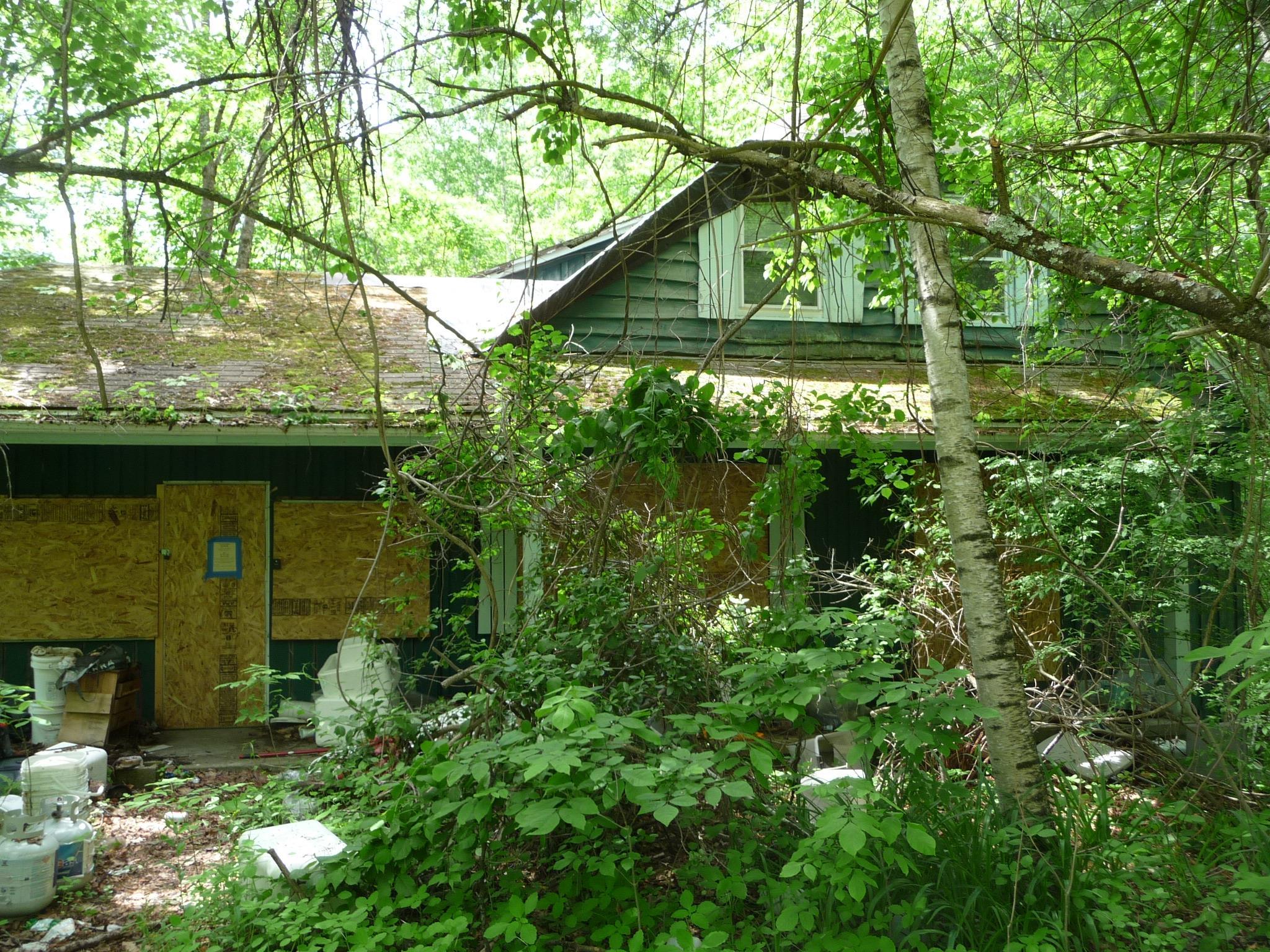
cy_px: 476
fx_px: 1027
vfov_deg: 49.7
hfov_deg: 63.4
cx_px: 635
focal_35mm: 28
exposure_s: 1/60
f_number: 3.3
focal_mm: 4.7
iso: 100
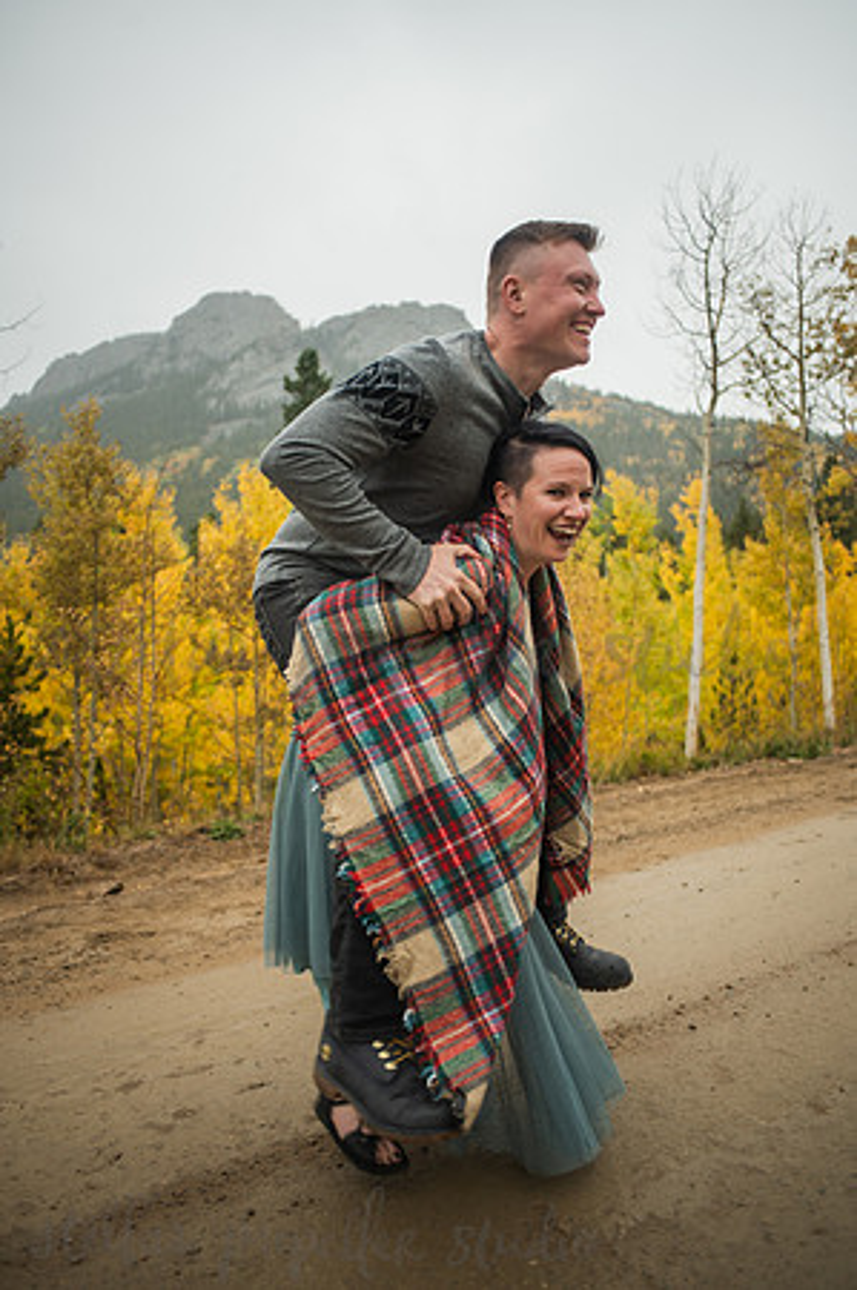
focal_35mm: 28
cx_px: 428
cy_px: 645
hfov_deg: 46.3
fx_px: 1002
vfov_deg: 65.5
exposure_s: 1/160
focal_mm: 28
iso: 320
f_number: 2.8
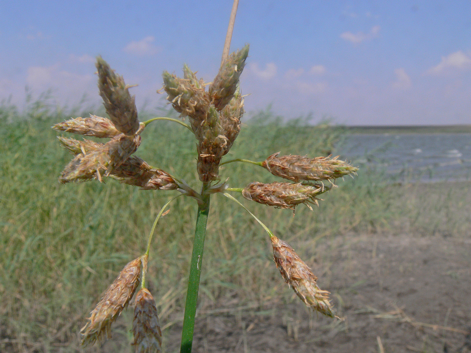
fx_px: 476
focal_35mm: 35
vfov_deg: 40.7
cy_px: 176
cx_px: 236
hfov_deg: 52.6
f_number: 11
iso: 100
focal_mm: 7.4
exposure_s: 1/250
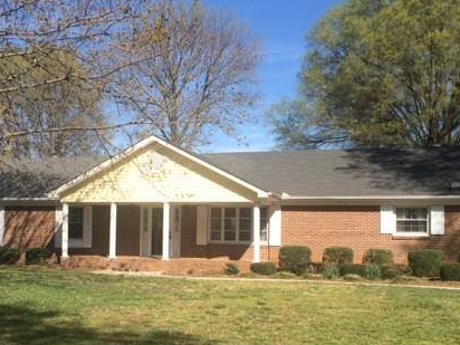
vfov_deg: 32.0
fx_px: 598
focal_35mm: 45
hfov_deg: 42.0
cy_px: 226
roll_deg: -0.3
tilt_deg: +0.0
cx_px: 200
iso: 32
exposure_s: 1/1642
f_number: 2.2
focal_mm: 4.15
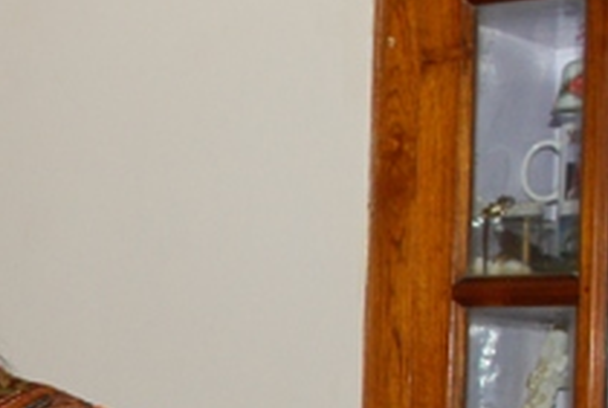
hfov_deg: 14.2
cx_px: -462
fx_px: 2166
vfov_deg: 10.6
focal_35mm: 128
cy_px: 475
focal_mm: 24
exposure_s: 1/60
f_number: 7.1
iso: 800
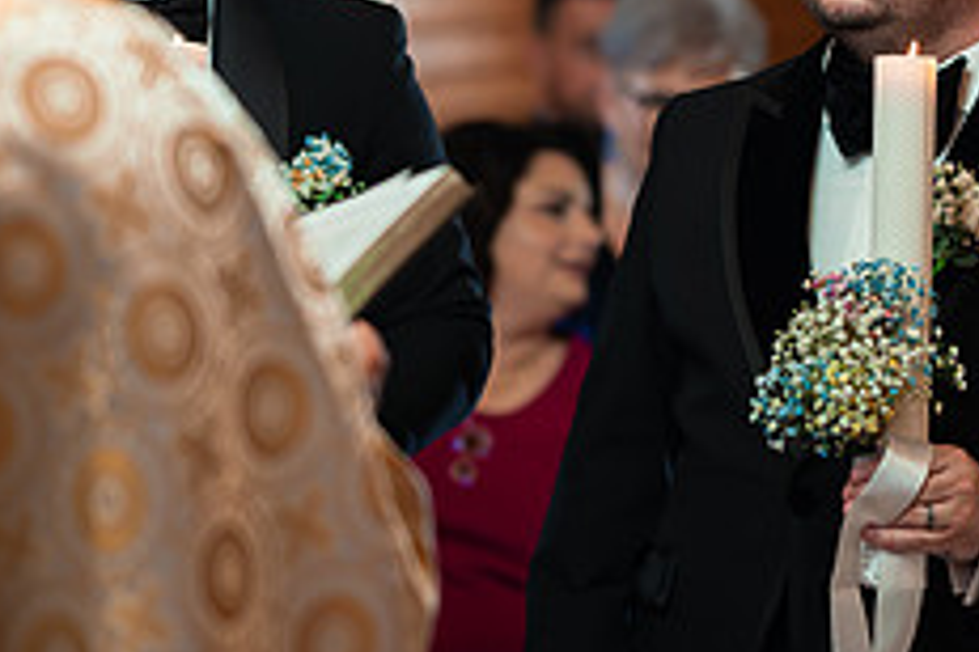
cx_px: 899
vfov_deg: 5.8
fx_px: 6417
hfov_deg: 8.7
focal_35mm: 236
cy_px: 296
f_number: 2
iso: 1600
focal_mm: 85
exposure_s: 1/250
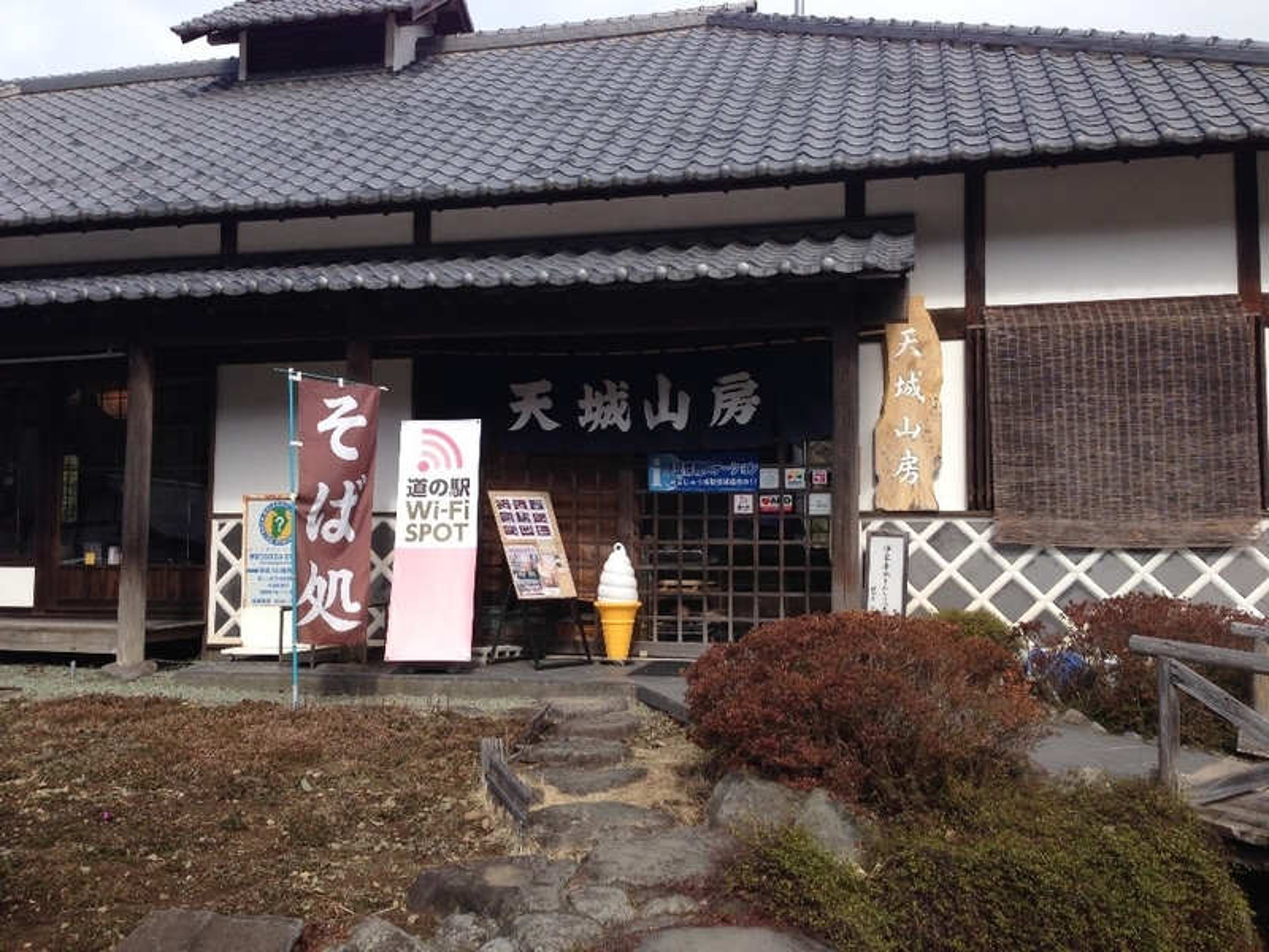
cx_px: 634
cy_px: 476
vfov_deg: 42.9
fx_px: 1210
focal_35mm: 33
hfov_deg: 55.4
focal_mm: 4.12
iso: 50
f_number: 2.4
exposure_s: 1/1130
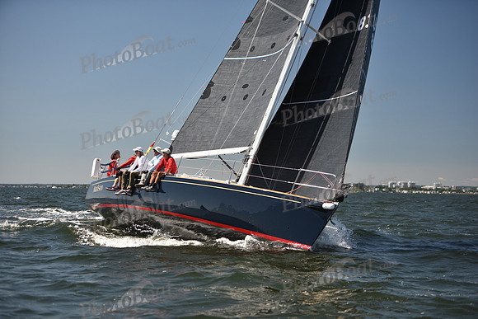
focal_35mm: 70
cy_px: 160
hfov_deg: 28.8
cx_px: 239
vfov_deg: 19.5
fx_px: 930
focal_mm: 70
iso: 250
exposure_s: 1/1600
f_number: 2.8
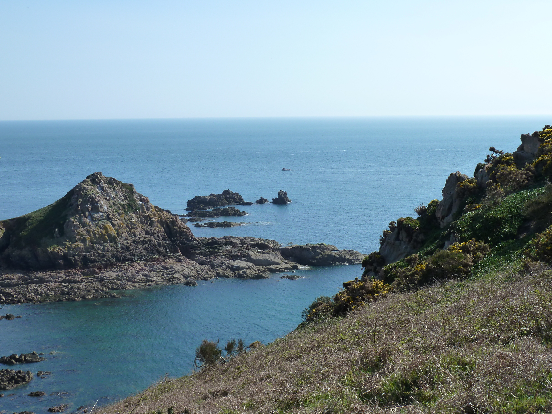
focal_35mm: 48
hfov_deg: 39.7
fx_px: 765
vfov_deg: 30.3
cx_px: 276
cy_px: 207
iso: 125
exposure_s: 1/400
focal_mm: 7.9
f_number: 5
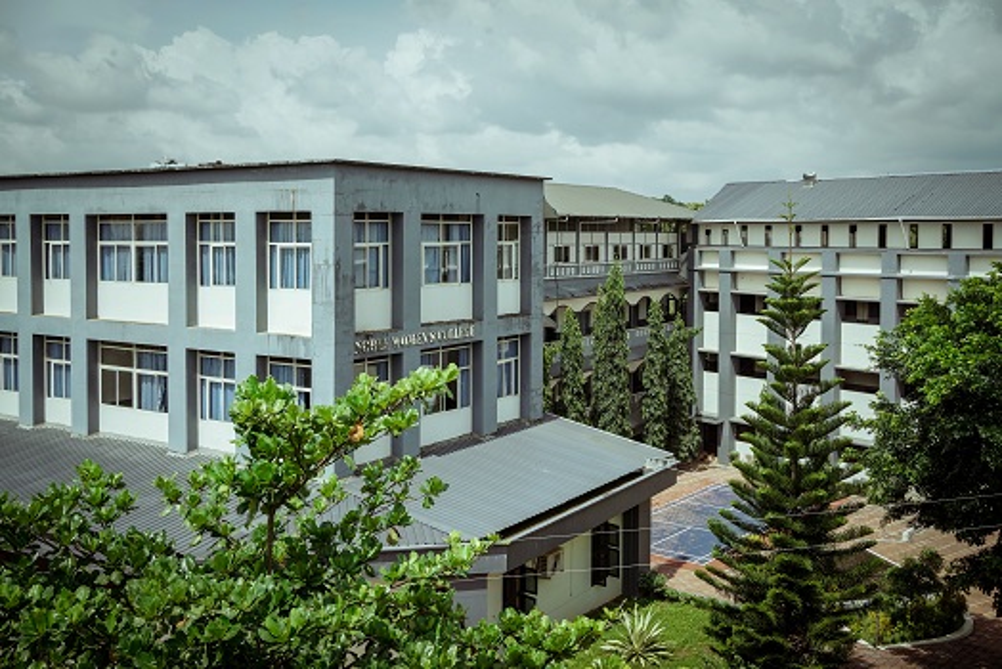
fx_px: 975
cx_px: 501
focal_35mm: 35
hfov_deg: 54.4
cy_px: 334
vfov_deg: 37.9
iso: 400
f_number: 10
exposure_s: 1/500
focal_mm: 35
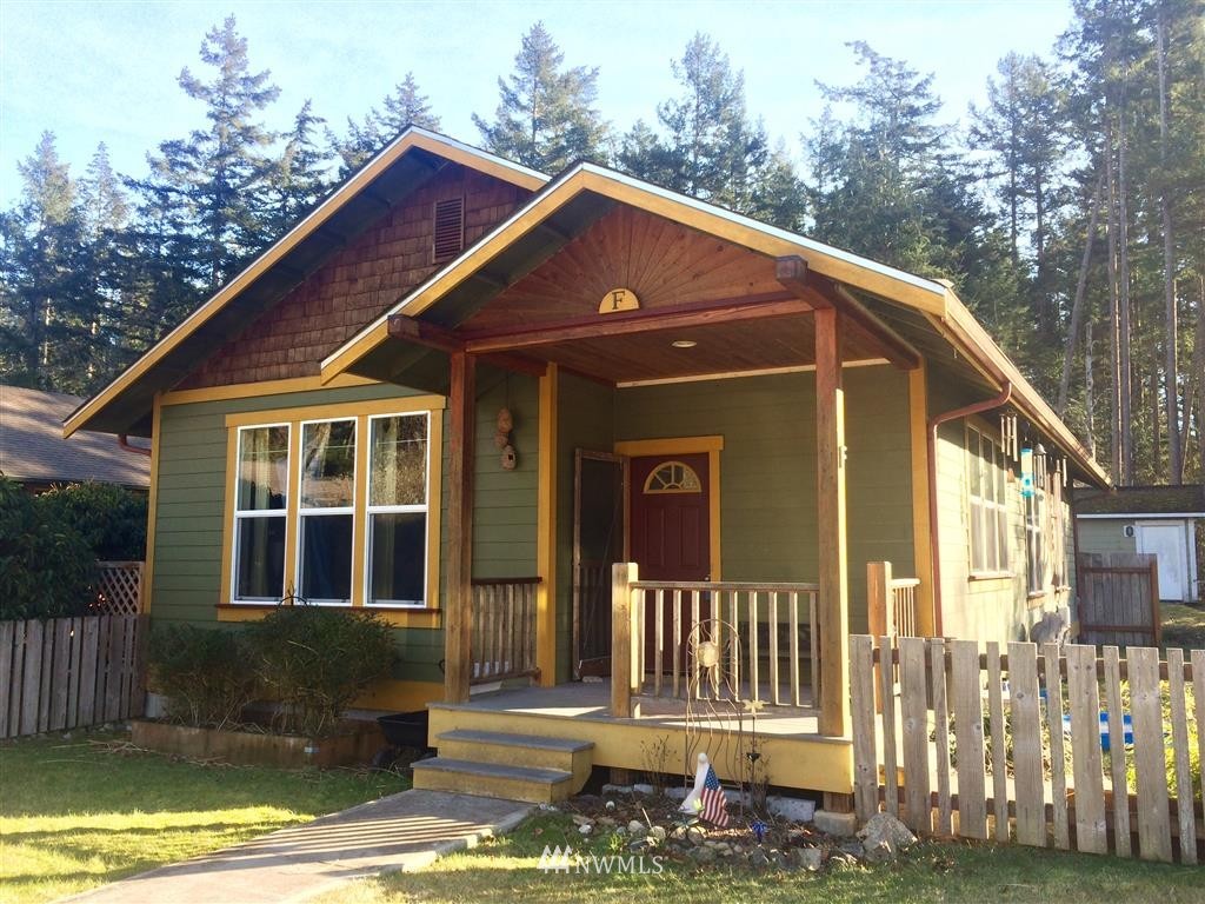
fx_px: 1010
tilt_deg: +5.4
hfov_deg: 61.7
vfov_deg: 48.2
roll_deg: -0.1
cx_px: 602
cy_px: 452
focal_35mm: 29
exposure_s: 1/252
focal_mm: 4.15
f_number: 2.2
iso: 32
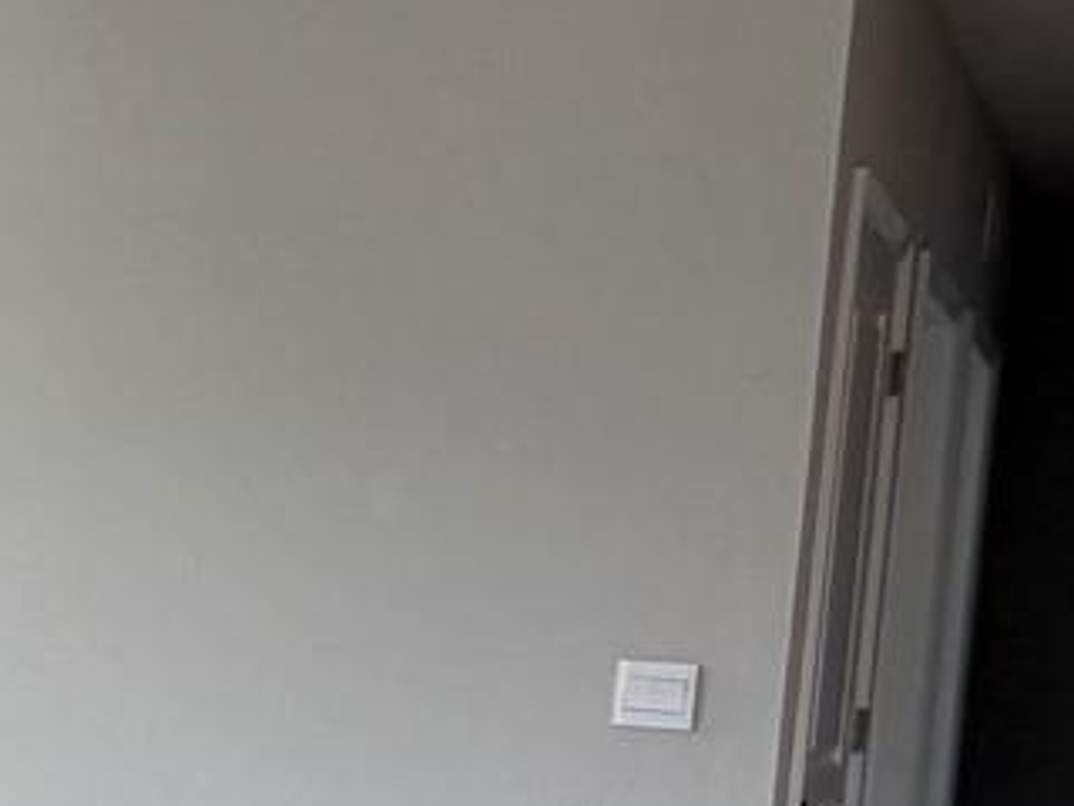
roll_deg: -2.9
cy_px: 719
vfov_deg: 20.6
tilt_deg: -4.6
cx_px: -762
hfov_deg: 20.9
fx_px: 2172
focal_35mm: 70
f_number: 2.2
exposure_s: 1/120
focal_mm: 2.22
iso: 125
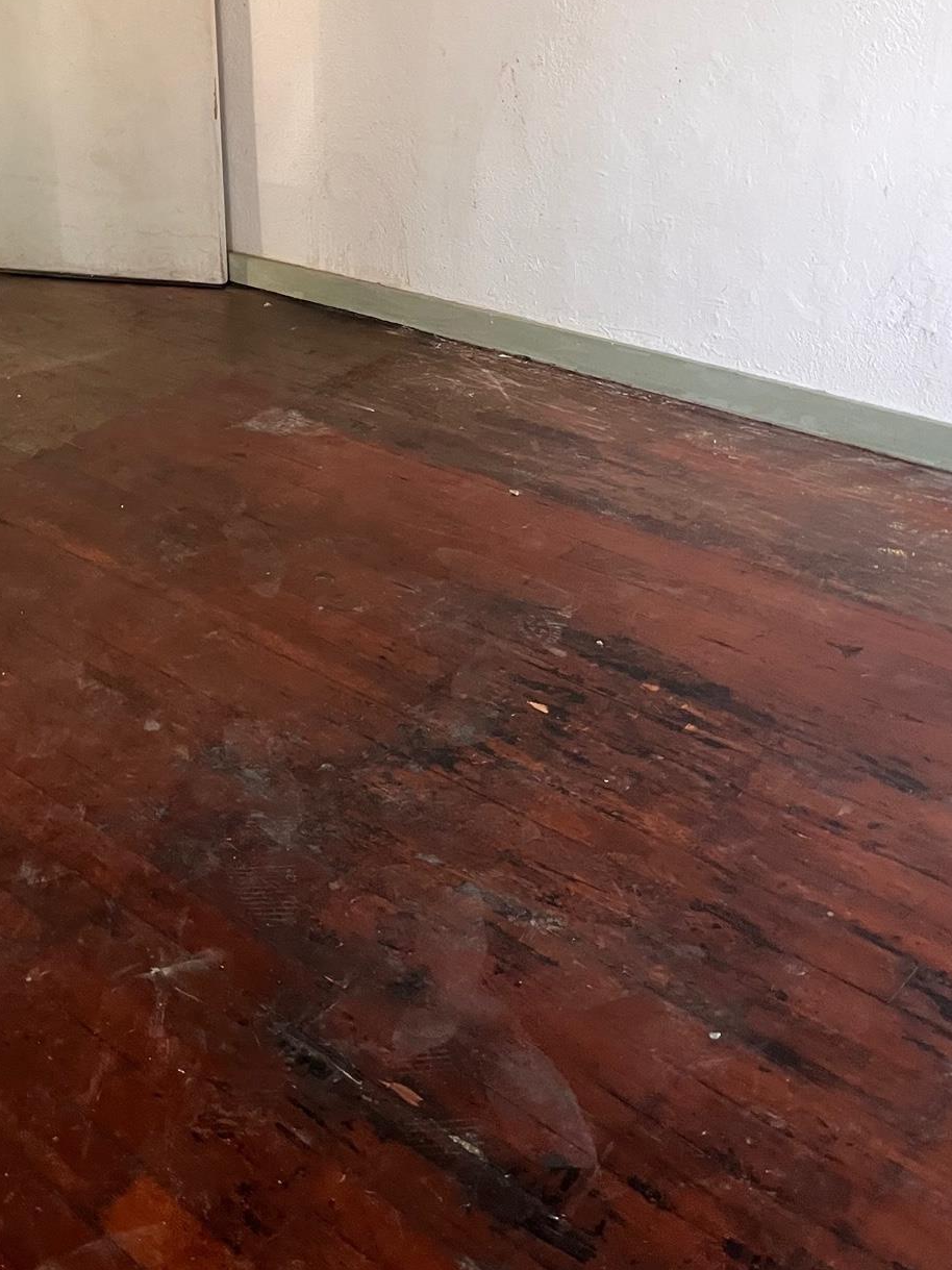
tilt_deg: -15.8
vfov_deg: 42.4
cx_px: 198
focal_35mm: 43
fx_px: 1577
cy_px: 304
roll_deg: +4.3
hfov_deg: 32.7
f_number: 1.6
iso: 250
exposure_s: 1/60
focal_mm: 5.1
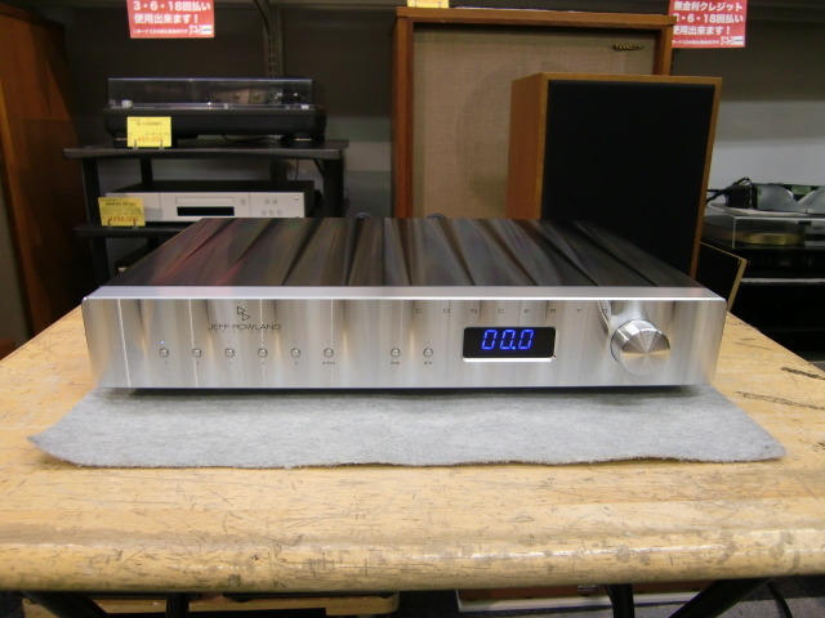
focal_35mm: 28
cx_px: 412
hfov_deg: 63.4
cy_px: 309
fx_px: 667
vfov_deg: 49.7
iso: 160
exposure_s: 1/60
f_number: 2.6
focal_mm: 4.9
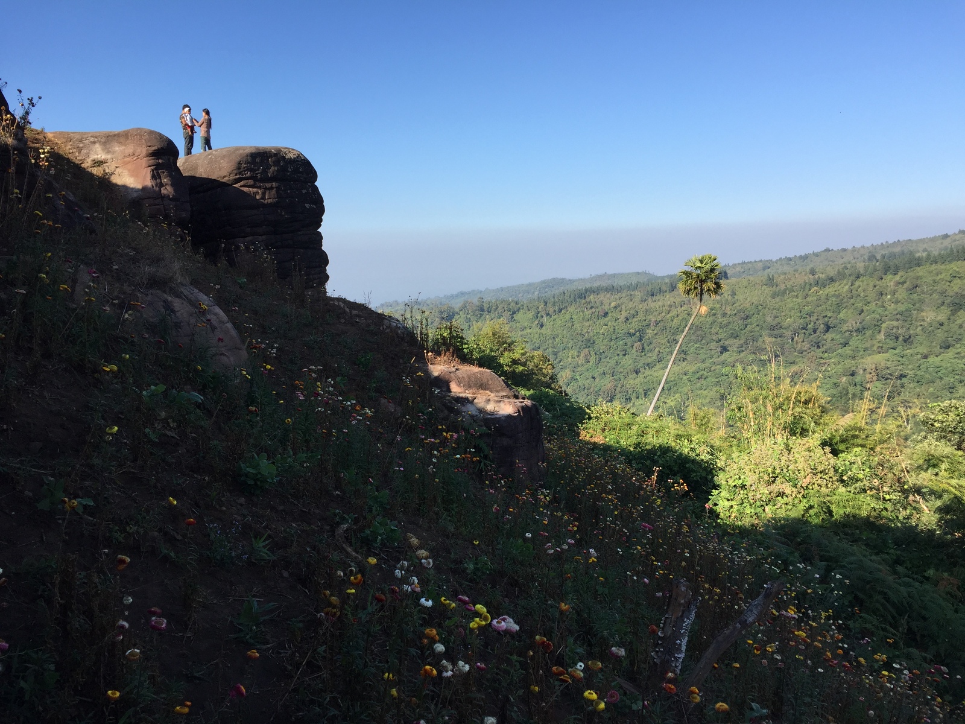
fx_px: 808
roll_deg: +0.2
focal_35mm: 29
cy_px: 362
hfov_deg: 61.7
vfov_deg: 48.2
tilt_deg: -6.3
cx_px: 482
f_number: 2.2
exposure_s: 1/989
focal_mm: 4.15
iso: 32
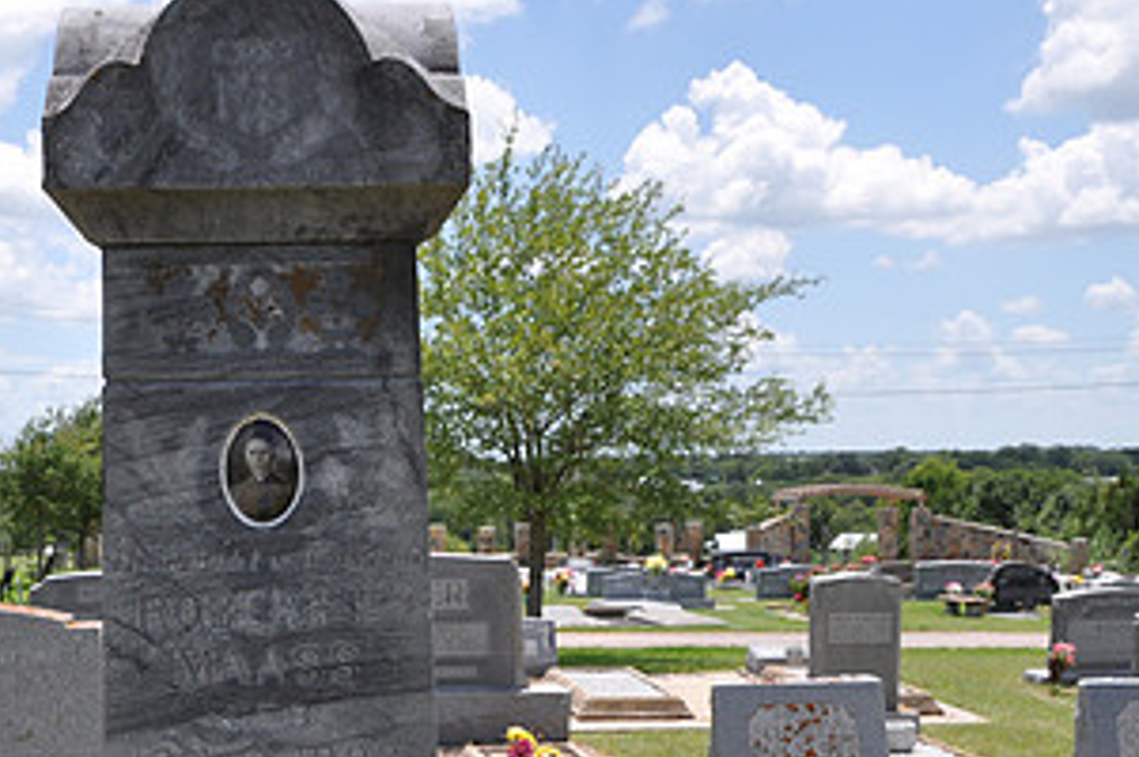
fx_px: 1643
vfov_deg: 25.2
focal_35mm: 52
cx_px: 333
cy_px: 676
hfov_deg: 37.6
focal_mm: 18
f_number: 11
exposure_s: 1/125
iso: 200
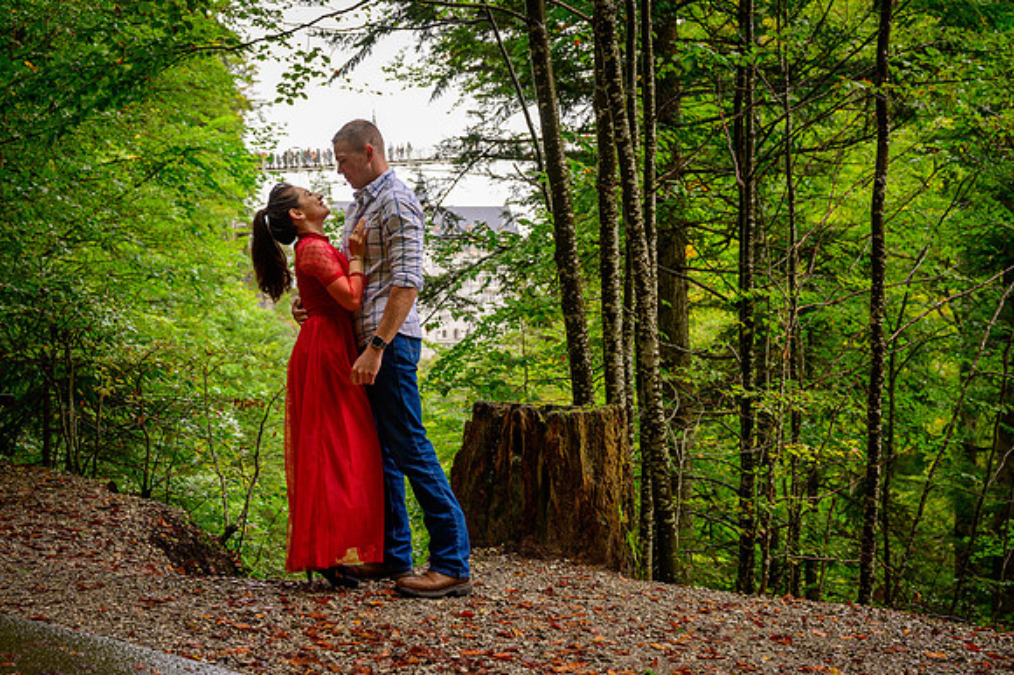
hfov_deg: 42.8
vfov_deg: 29.2
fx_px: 1295
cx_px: 507
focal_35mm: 46
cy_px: 338
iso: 400
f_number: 4.5
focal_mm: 46
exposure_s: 1/200
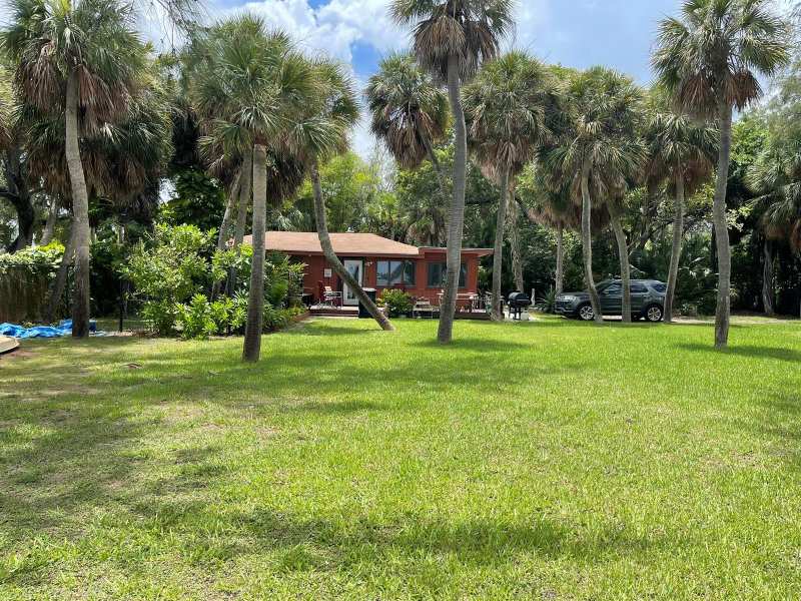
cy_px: 300
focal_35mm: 25
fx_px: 578
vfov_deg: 54.9
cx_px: 400
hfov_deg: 69.4
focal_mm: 5.1
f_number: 1.6
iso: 32
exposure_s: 1/1456
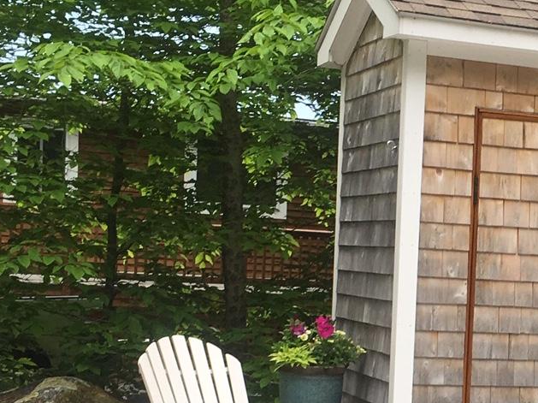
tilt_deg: -4.9
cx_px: 588
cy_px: 372
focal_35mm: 93
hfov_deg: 20.2
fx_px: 1445
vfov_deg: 15.7
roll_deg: -2.0
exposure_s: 1/60
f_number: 2.2
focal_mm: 4.15
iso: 25
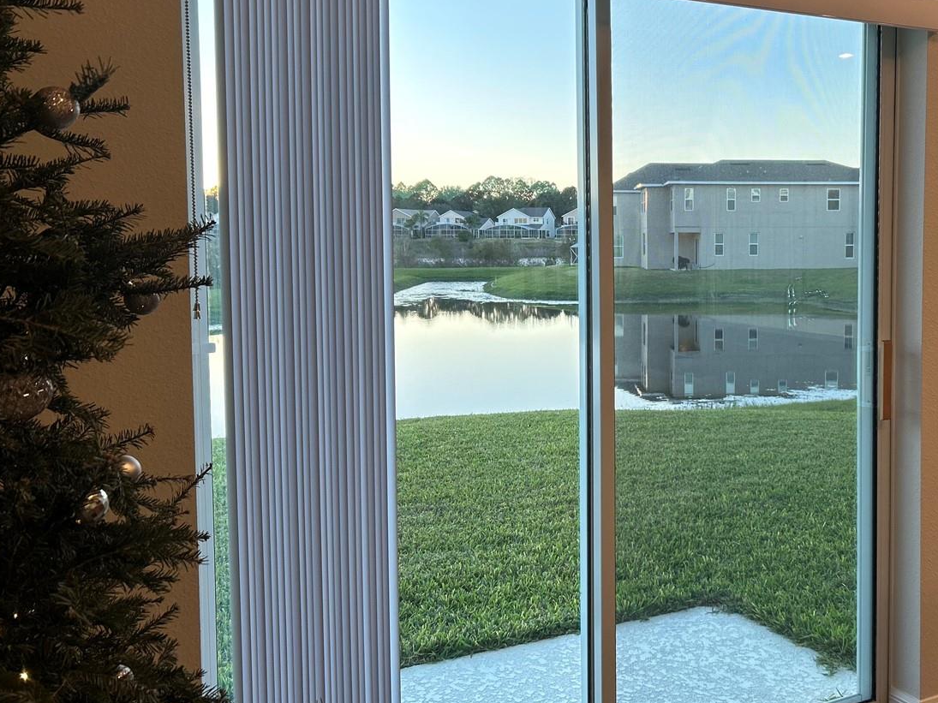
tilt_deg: -2.8
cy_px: 304
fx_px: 1030
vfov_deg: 37.6
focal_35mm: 38
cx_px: 665
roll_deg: +0.4
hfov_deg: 47.7
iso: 64
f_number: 1.5
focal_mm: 5.7
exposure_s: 1/154
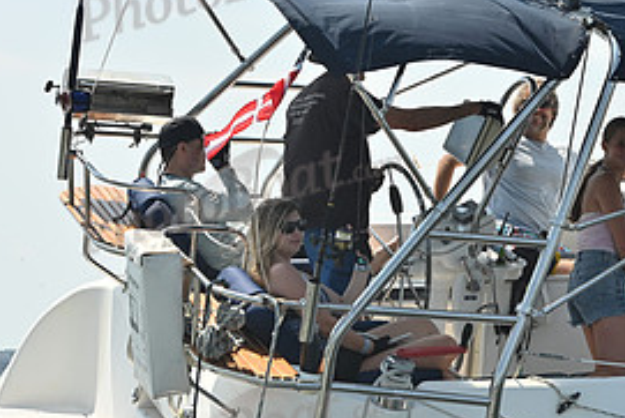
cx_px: 524
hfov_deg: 13.6
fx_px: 2605
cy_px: 283
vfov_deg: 9.2
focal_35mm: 150
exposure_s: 1/1250
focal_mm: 70
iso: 320
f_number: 7.1
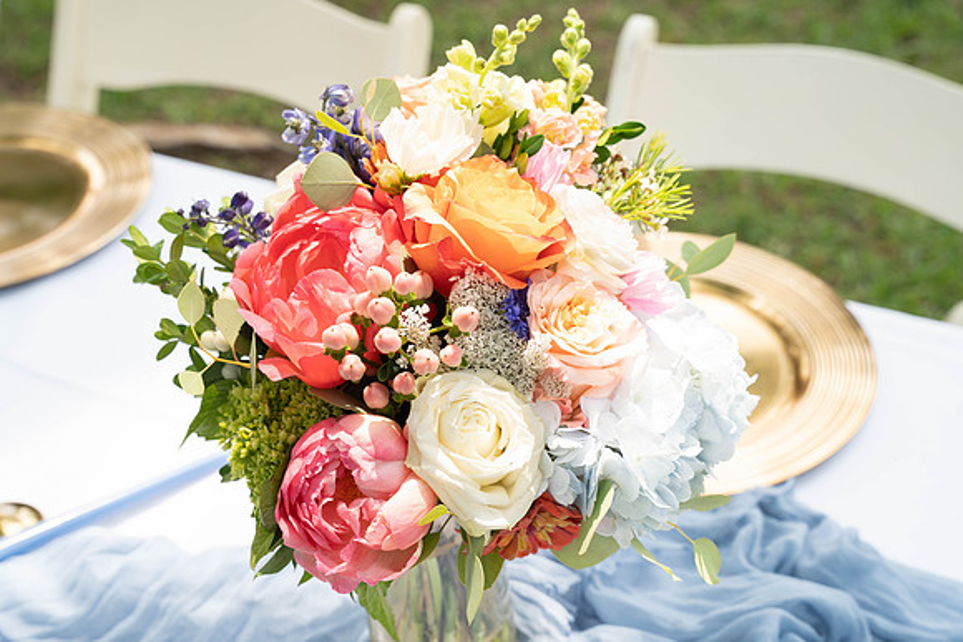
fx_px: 1474
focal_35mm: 55
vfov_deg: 24.6
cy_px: 321
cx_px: 482
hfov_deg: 36.2
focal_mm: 55.1
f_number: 6.3
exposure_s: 1/200
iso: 200
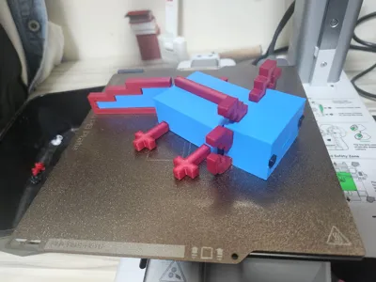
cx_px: 188
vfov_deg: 58.9
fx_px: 250
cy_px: 141
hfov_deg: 73.9
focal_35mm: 23
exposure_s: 1/100
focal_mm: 5.4
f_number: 1.8
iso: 800
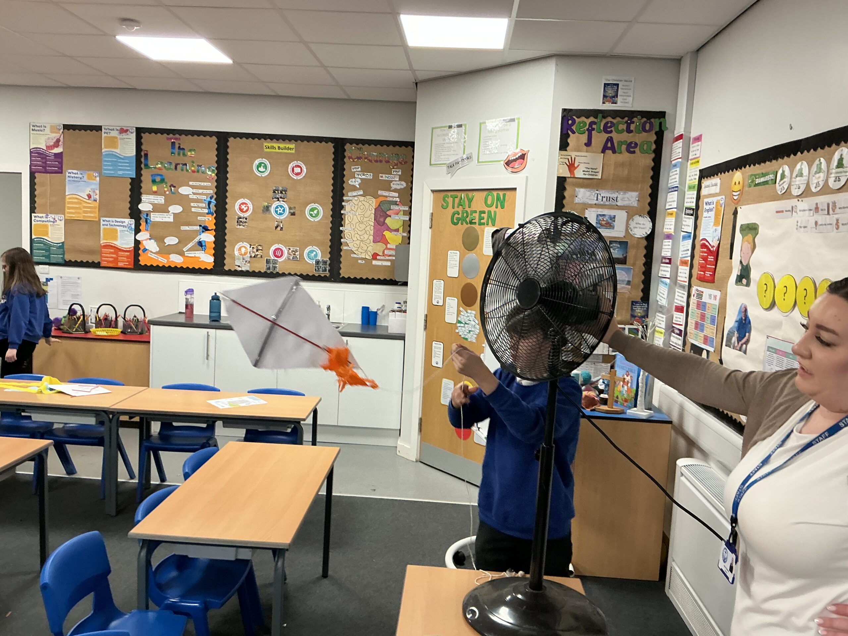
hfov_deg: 61.7
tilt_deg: -5.0
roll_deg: -3.0
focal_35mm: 29
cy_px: 318
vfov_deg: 48.2
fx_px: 710
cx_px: 424
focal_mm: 3
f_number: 1.8
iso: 100
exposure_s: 1/60
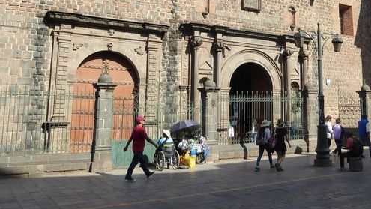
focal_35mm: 44
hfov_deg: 45.6
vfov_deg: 26.6
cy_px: 40
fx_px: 433
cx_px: 251
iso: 125
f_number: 3.3
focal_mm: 4.3
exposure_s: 1/640
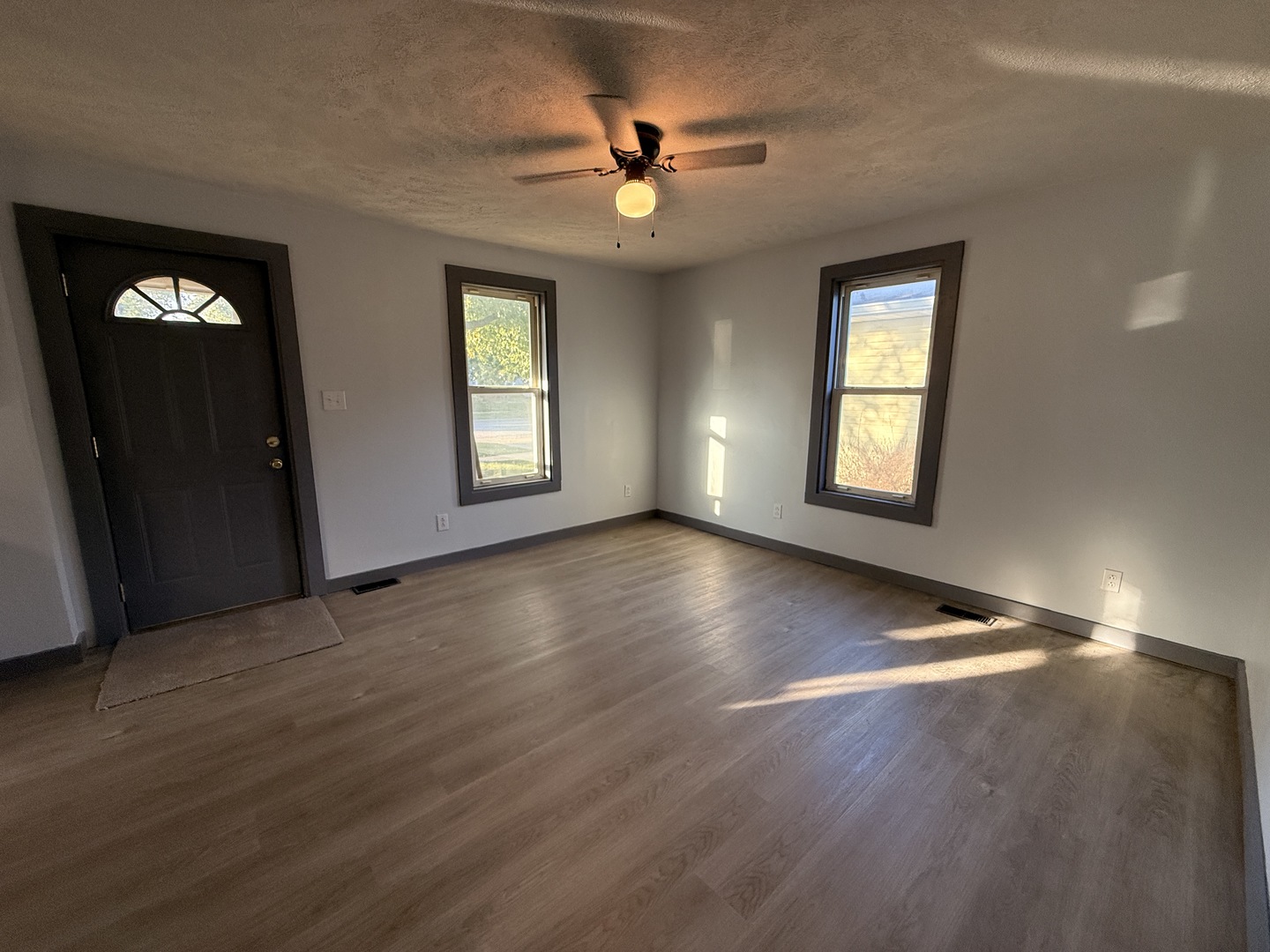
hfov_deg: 102.1
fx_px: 514
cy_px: 476
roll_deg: -0.9
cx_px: 635
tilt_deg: -10.3
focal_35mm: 14
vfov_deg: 85.7
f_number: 2.2
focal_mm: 2.22
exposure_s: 1/120
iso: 200
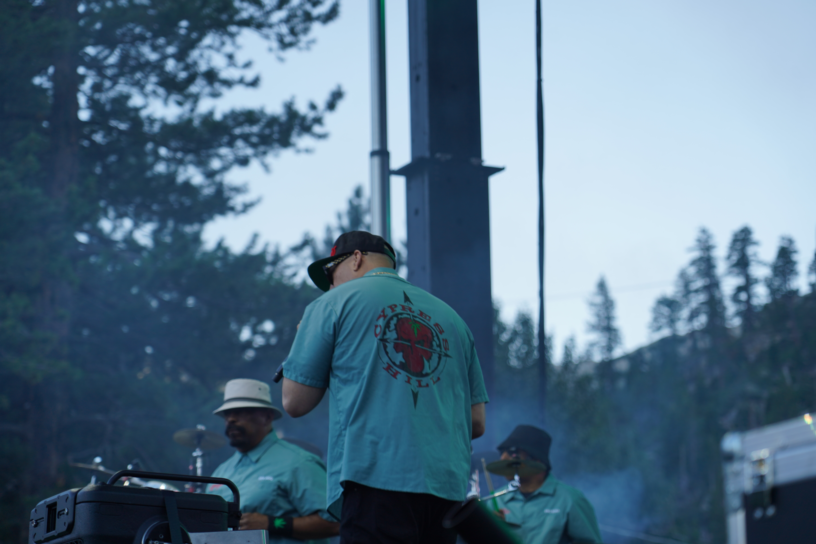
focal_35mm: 105
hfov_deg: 19.5
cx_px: 408
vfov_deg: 13.0
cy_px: 272
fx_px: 2380
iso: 100
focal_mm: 105
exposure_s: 1/160
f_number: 4.5
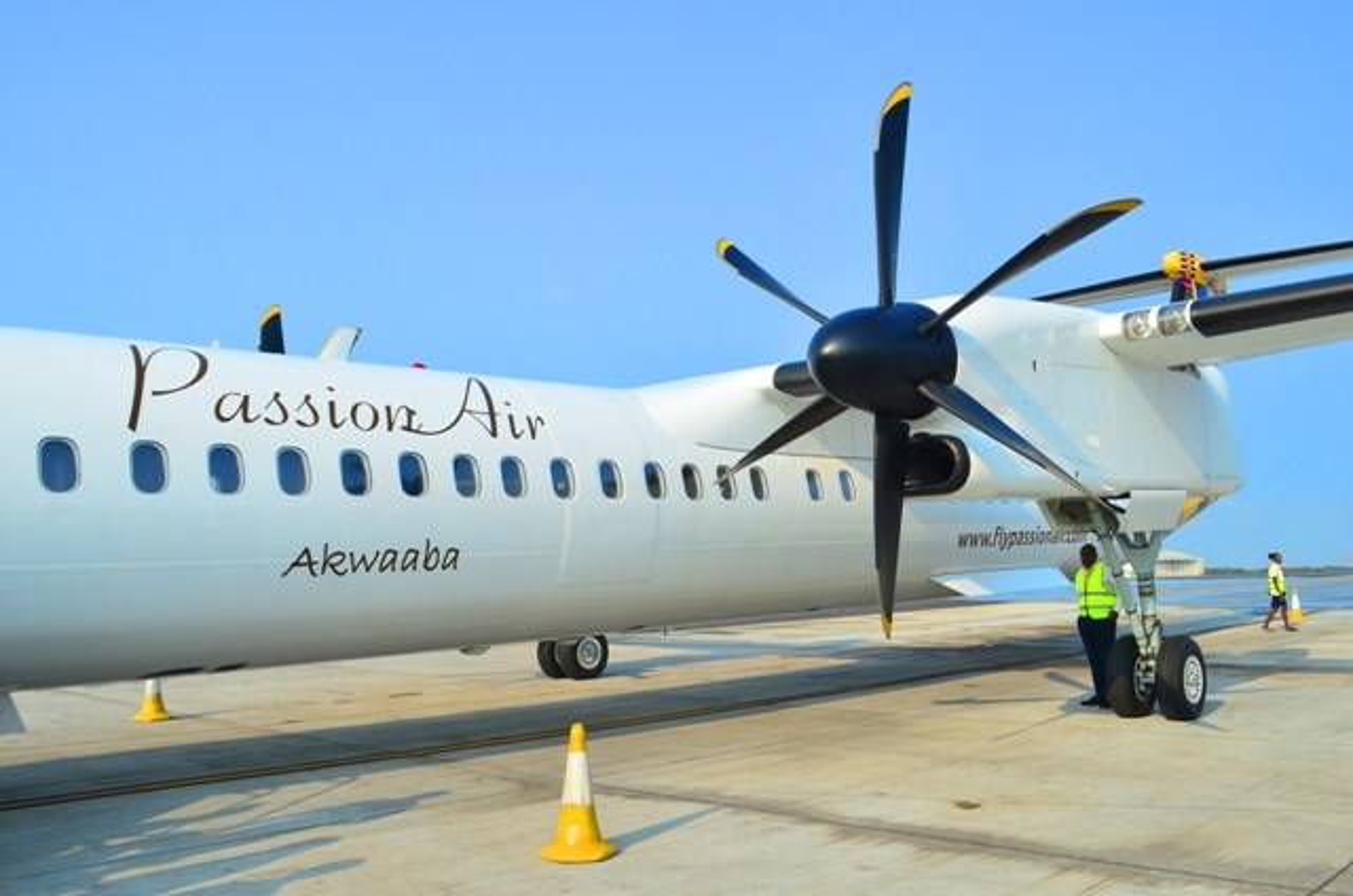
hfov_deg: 62.0
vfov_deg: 43.4
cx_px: 676
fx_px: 1125
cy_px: 448
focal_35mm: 30
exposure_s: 1/250
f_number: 10
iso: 250
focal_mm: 20
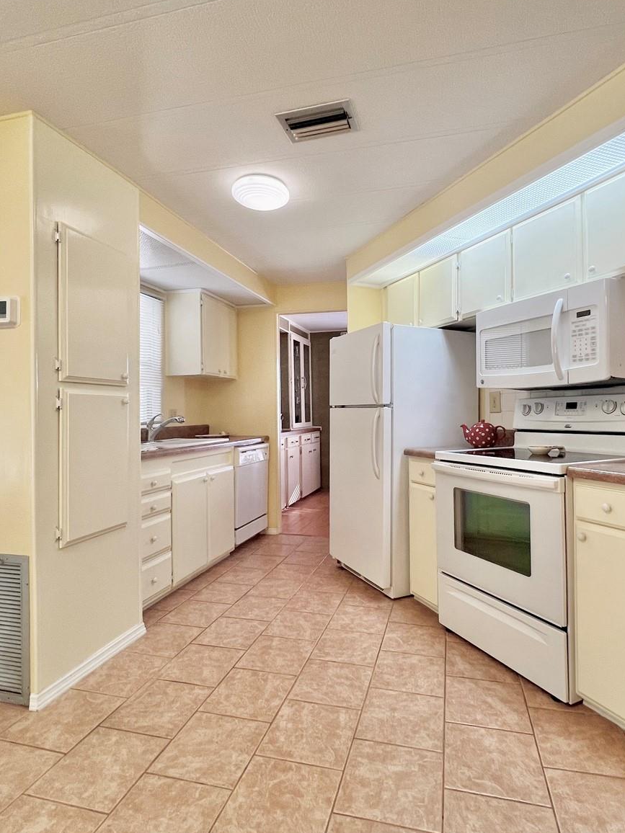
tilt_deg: -0.1
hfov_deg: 71.5
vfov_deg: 87.7
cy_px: 411
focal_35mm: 18
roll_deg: +0.1
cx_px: 334
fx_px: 433
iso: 160
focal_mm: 1.57
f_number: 1.8
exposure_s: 1/120
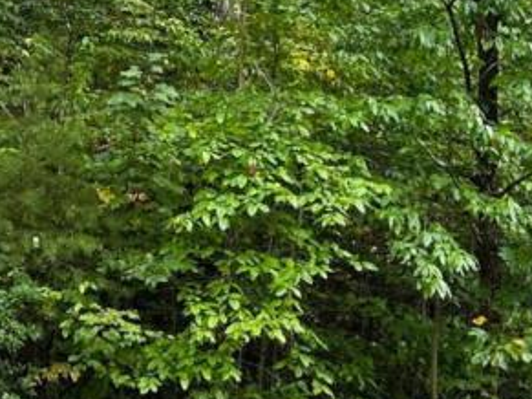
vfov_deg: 14.7
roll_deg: -2.0
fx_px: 1521
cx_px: 66
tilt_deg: +13.6
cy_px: 16
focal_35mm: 99
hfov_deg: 19.5
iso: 125
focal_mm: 6.86
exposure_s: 1/121
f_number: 1.78
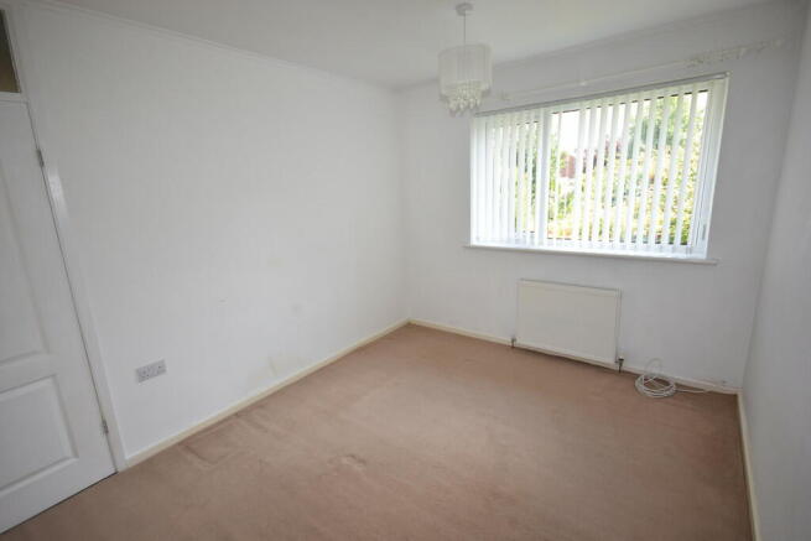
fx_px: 372
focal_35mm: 16
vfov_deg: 72.1
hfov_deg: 95.0
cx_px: 406
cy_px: 270
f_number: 5.6
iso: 250
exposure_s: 1/125
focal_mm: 11
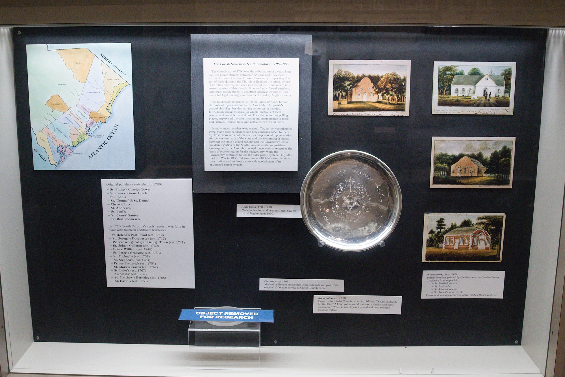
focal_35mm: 32
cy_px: 188
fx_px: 502
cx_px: 282
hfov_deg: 58.7
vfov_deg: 41.1
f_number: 10
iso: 10000
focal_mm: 32
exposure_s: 1/80
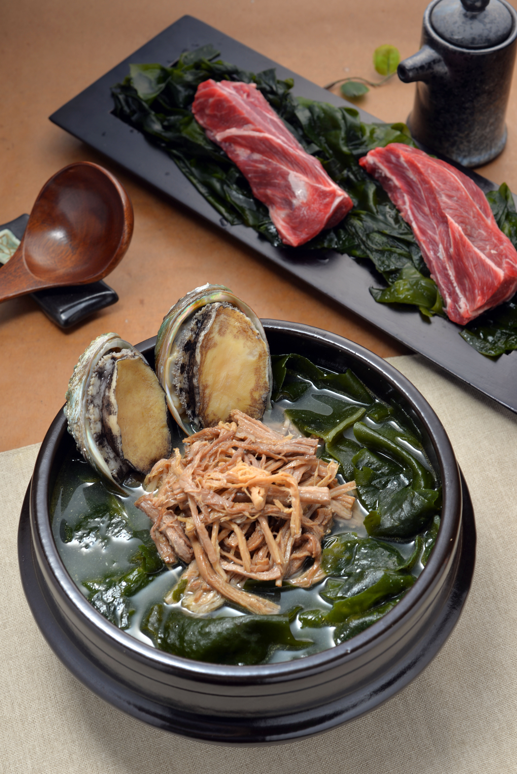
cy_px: 387
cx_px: 258
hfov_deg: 22.6
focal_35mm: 60
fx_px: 1291
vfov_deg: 33.4
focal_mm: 60
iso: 100
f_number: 14
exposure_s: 1/60
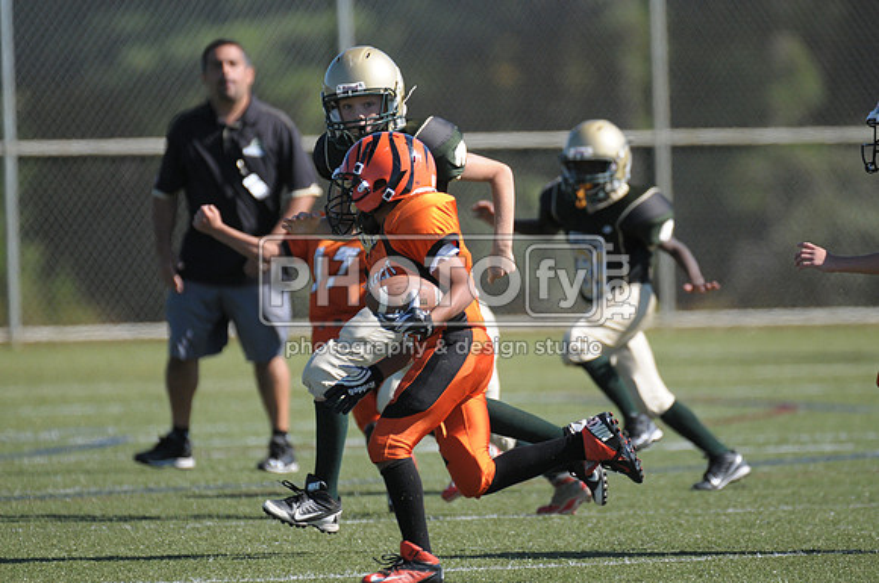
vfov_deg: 2.3
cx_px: 440
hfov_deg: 3.4
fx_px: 14629
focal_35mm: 600
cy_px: 292
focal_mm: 400
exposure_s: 1/3200
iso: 640
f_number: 4
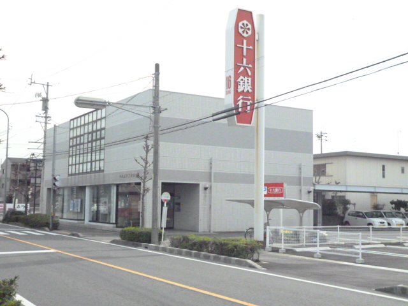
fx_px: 566
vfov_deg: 30.3
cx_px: 204
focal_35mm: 48
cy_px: 153
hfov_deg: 39.7
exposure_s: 1/500
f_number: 13
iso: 1600
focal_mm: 8.6
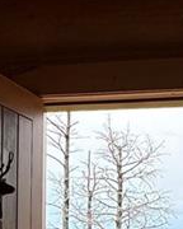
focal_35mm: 91
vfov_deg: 19.4
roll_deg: -0.9
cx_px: 100
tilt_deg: -3.0
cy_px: 300
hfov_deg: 16.9
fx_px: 616
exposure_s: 1/578
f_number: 2.2
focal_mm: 2.22
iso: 40
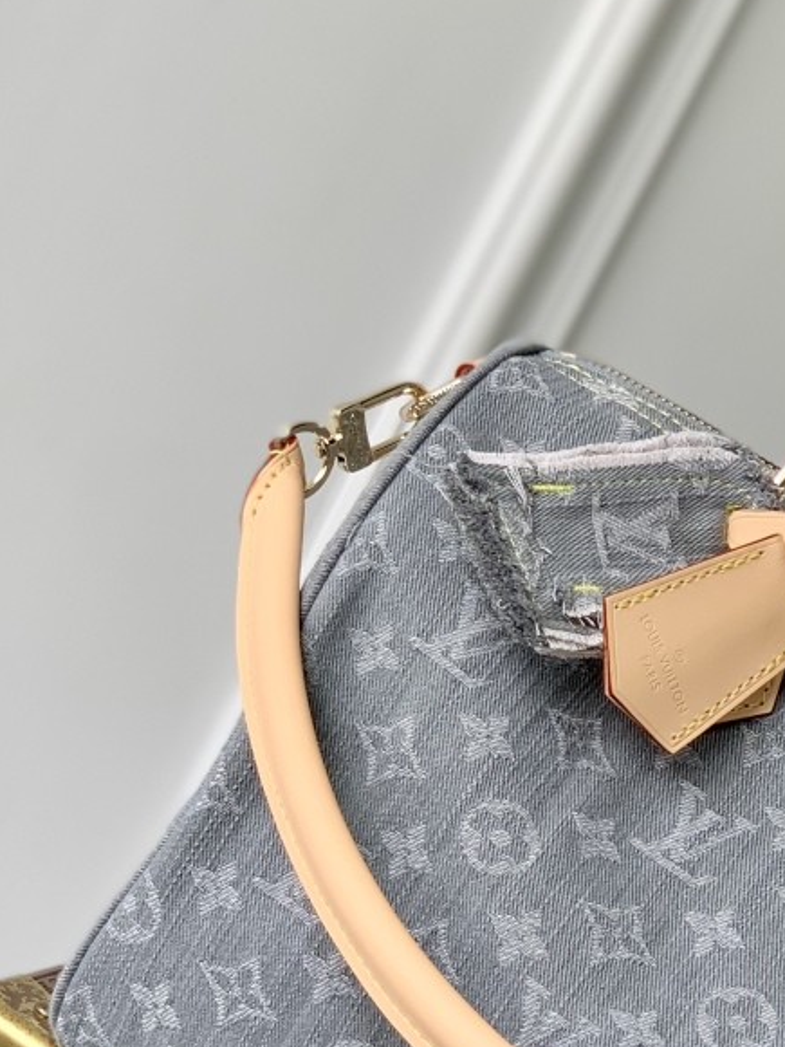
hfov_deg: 11.4
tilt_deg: -11.1
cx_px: 769
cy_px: 841
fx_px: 3901
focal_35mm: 129
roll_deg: -28.6
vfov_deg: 15.2
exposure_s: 1/122
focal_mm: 6
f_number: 2.4
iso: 16
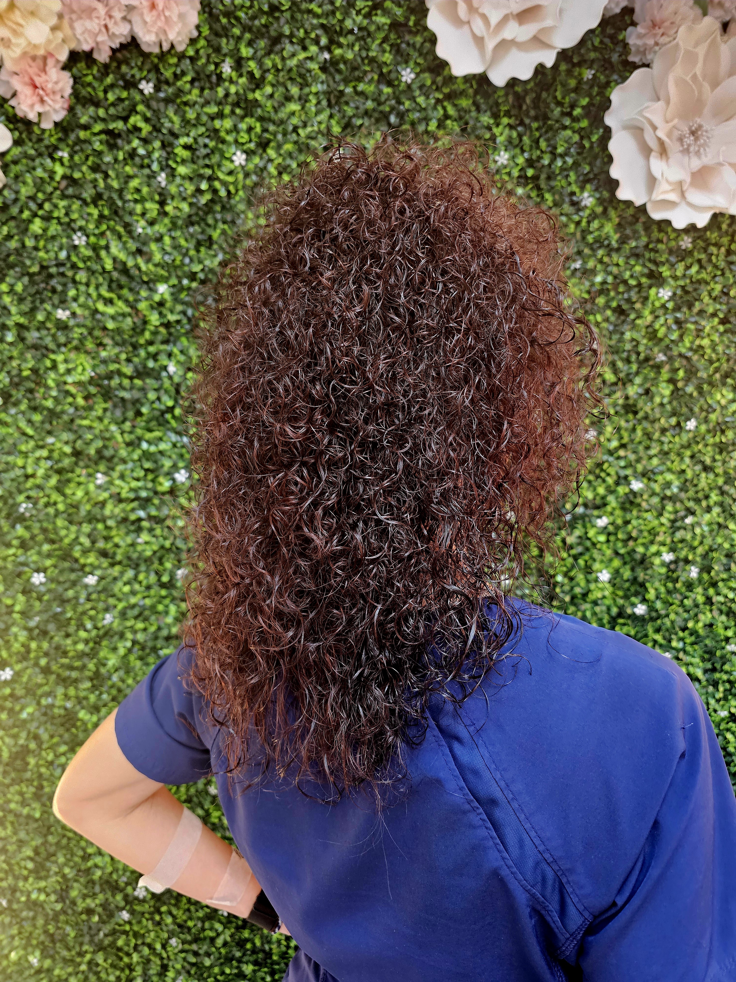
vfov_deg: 73.9
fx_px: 652
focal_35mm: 23
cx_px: 368
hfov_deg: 58.9
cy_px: 491
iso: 640
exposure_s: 1/54.1
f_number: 1.7
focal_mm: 6.3
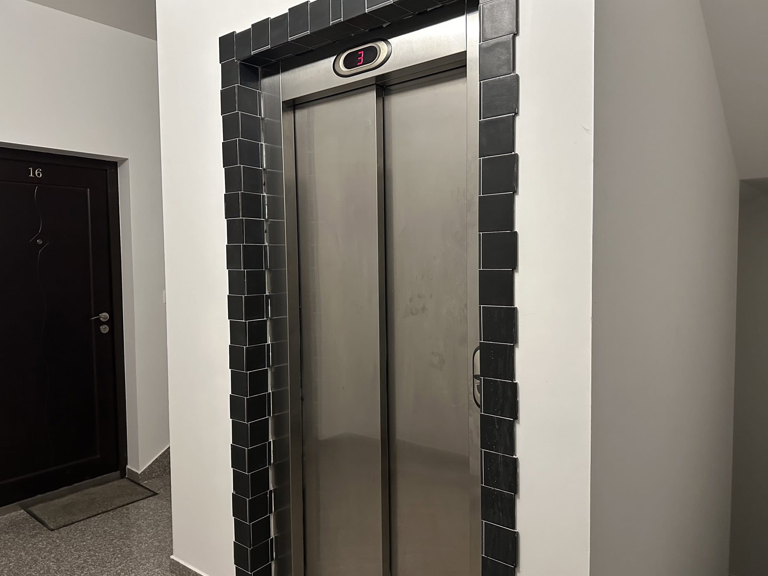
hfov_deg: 69.4
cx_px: 386
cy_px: 287
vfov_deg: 54.9
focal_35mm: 25
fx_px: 555
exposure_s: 1/50
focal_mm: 6.9
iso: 640
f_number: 1.8
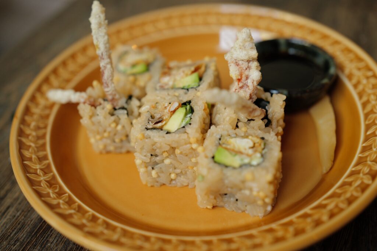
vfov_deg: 31.2
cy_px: 126
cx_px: 188
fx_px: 450
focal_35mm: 43
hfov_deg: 45.4
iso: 640
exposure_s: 1/80
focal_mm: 43
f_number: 2.8
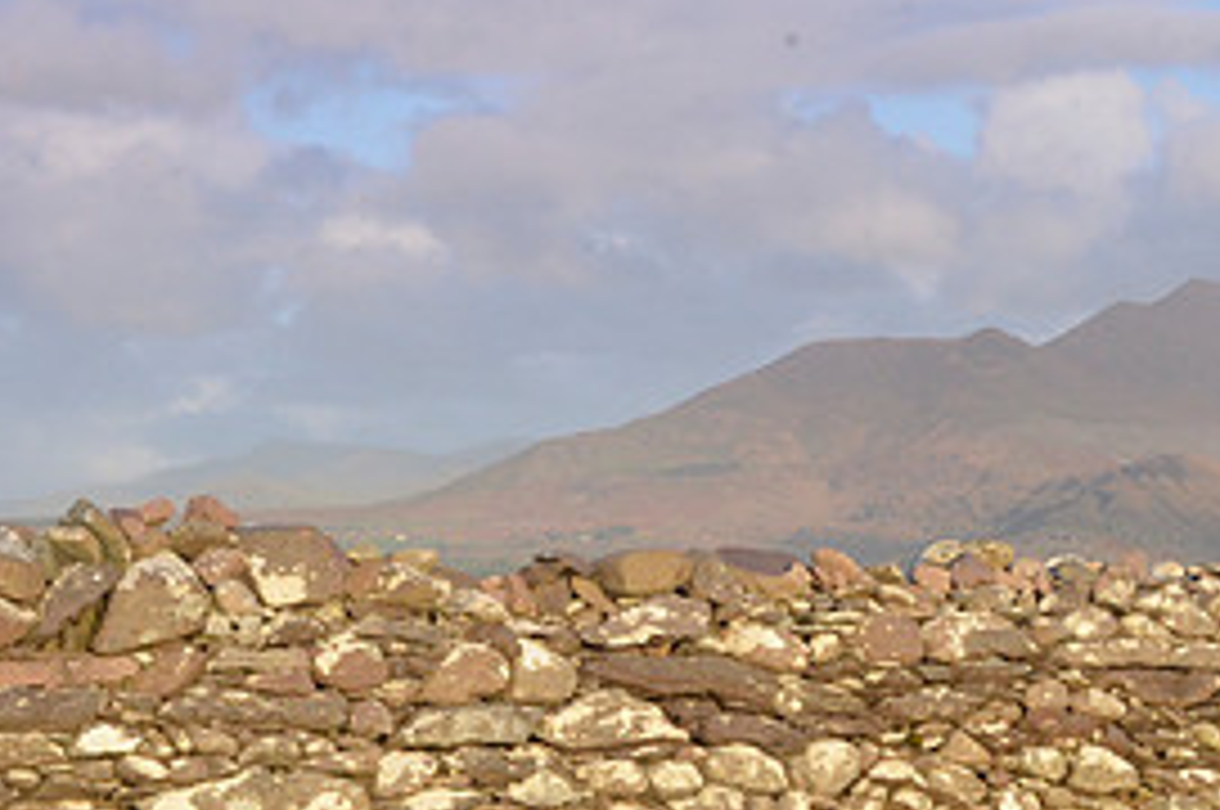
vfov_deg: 12.5
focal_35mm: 109
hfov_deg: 18.2
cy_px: 562
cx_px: 1270
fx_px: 3689
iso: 800
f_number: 20
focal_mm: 34
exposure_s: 1/60
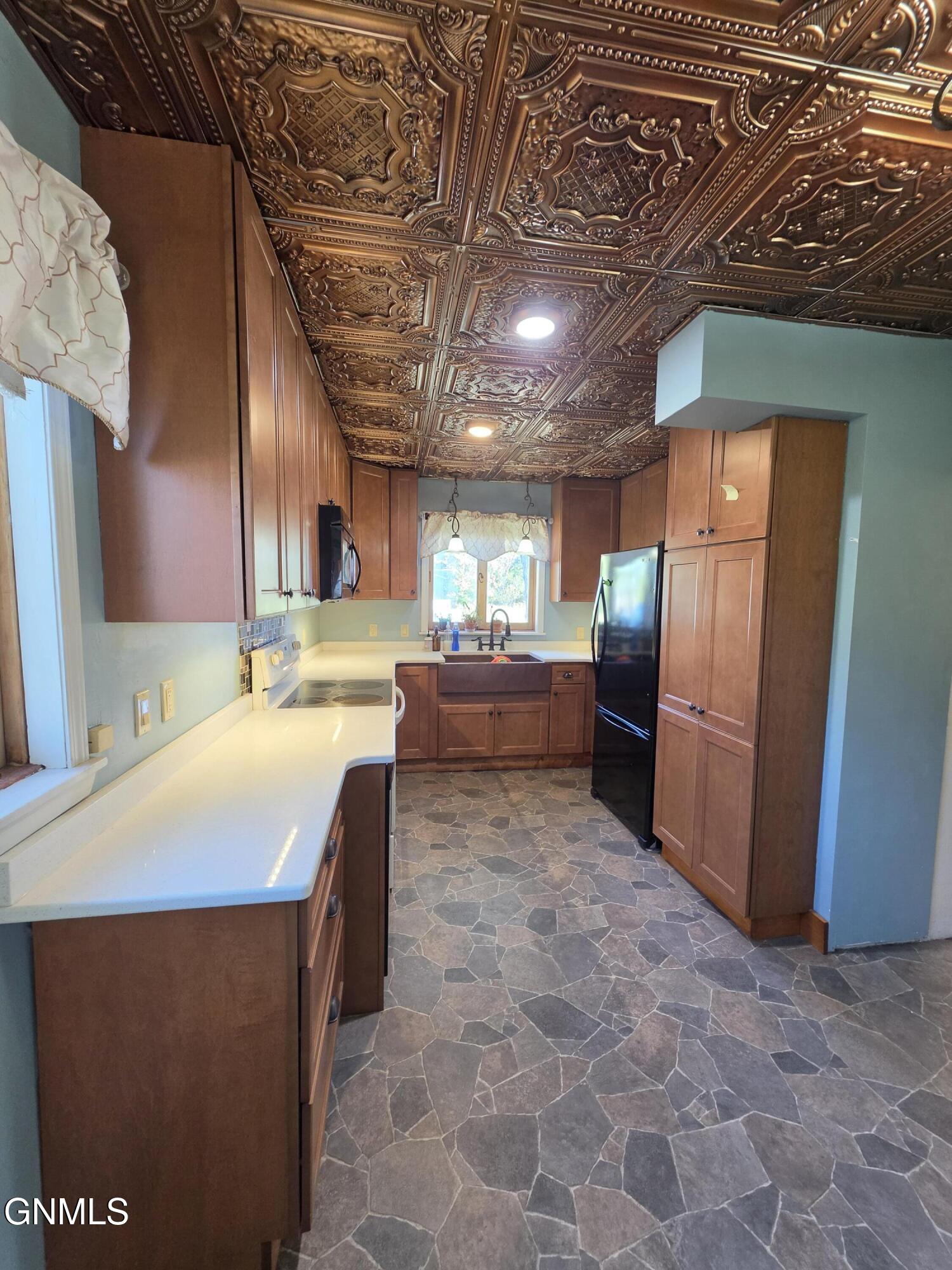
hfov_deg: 89.9
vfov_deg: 106.2
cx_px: 476
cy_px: 635
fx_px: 477
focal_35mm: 13
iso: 160
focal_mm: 2.2
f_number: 1.9
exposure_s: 1/60
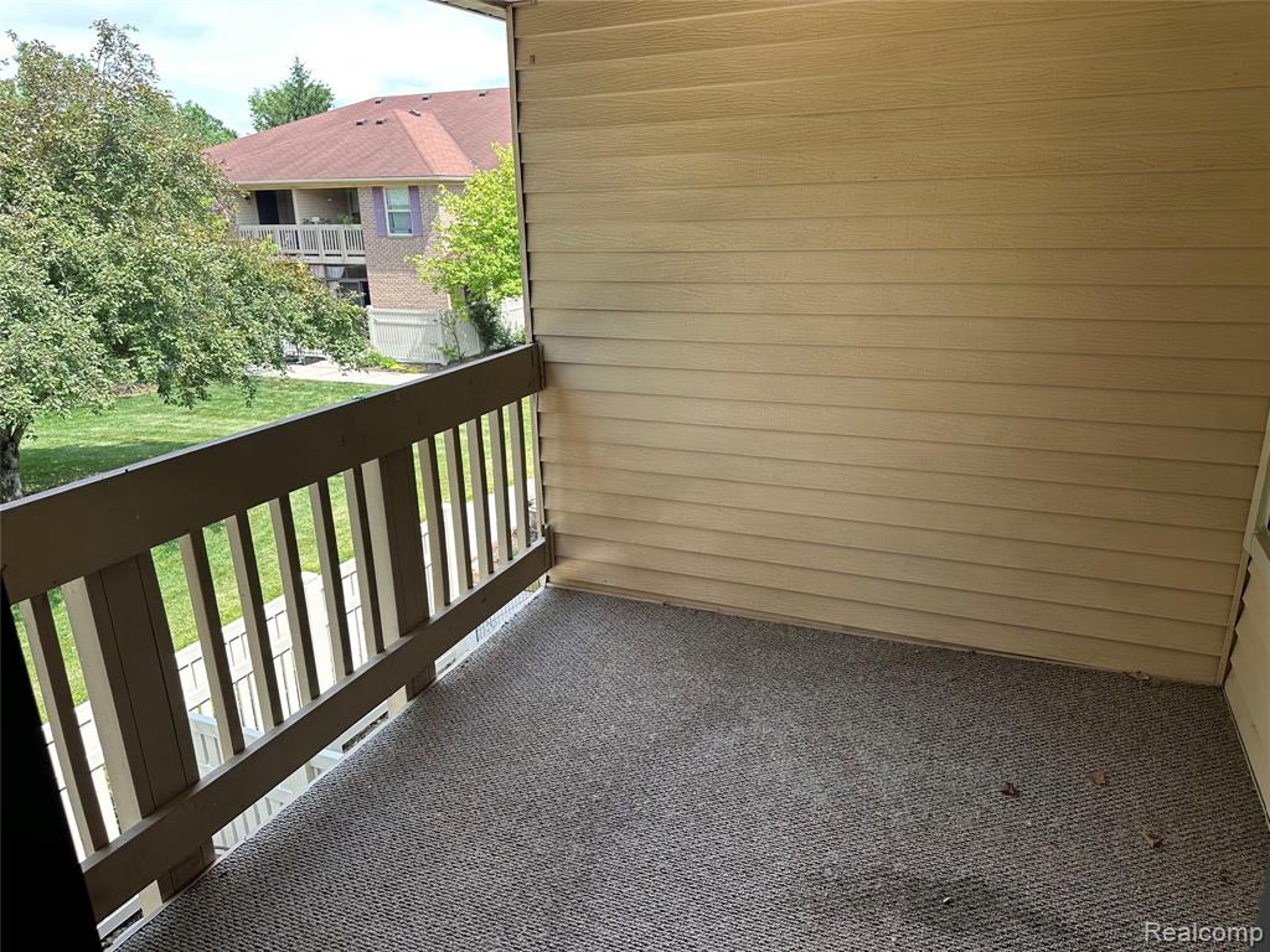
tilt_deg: -16.8
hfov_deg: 71.6
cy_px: 476
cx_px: 635
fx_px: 881
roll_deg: +0.2
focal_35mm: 24
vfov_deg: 56.8
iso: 80
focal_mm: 6.86
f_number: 1.78
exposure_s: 1/604
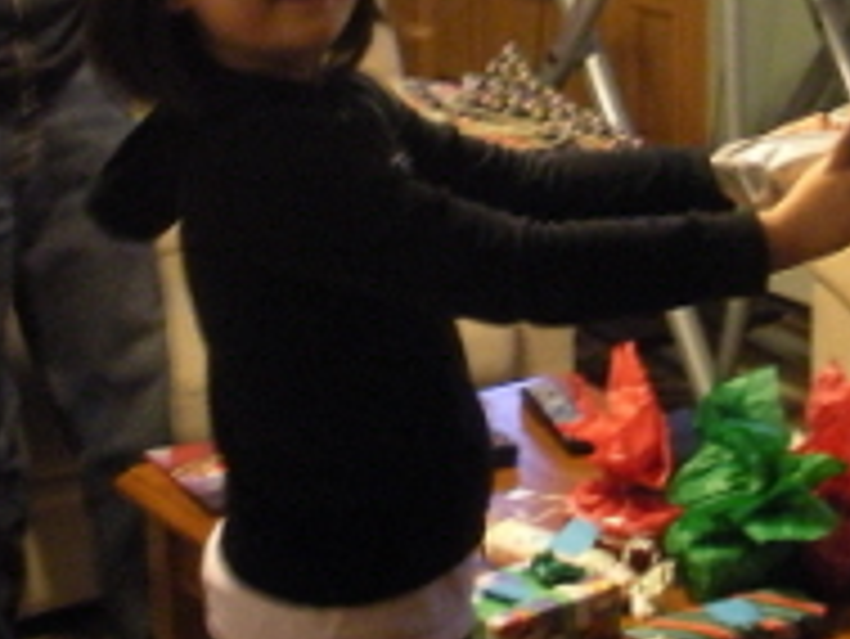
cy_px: -61
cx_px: 846
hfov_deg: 20.0
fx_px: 2334
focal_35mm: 95
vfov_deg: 15.2
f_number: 3.5
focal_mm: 6.3
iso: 400
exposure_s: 1/9.4
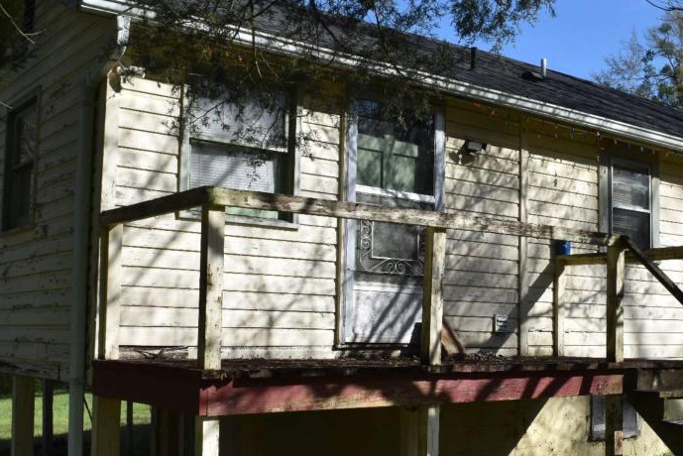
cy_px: 282
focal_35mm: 47
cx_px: 473
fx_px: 892
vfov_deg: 28.6
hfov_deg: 41.2
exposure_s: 1/640
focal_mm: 18
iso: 400
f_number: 10
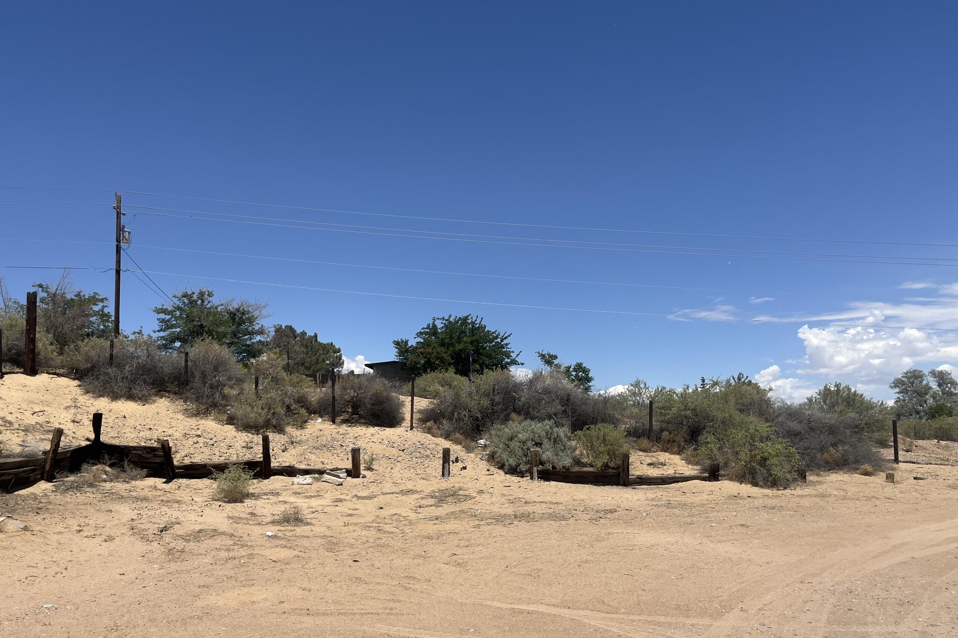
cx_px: 448
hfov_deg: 58.7
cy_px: 391
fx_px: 851
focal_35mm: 32
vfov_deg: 40.9
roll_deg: -0.2
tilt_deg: +6.6
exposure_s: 1/5848
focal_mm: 5.1
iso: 50
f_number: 1.6
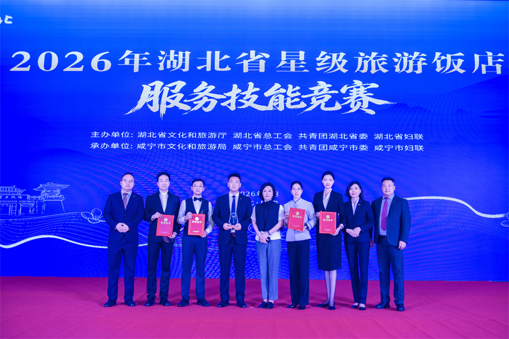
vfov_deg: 42.3
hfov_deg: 60.3
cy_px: 170
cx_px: 254
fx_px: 438
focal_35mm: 31
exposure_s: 1/160
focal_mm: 31
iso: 500
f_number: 3.2
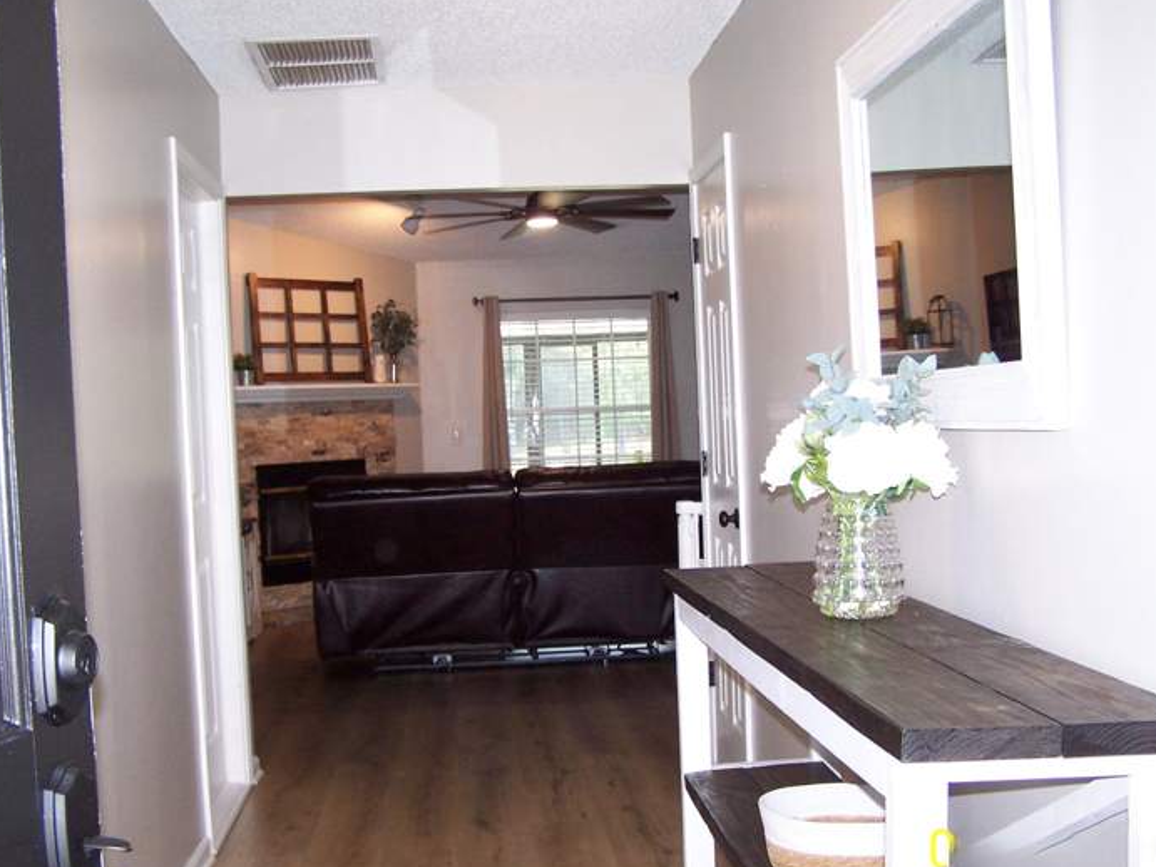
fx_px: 1469
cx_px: 592
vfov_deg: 32.8
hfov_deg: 42.9
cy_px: 480
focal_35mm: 44
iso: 140
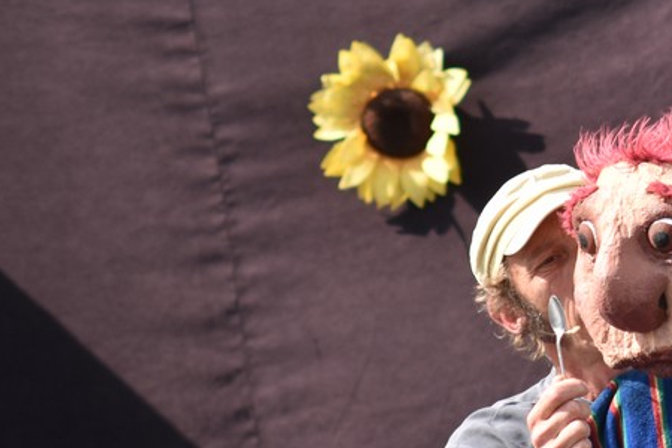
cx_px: 675
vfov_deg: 2.3
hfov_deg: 3.4
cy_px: 164
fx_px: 11199
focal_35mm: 600
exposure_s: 1/1600
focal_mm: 150
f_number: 3.2
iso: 250
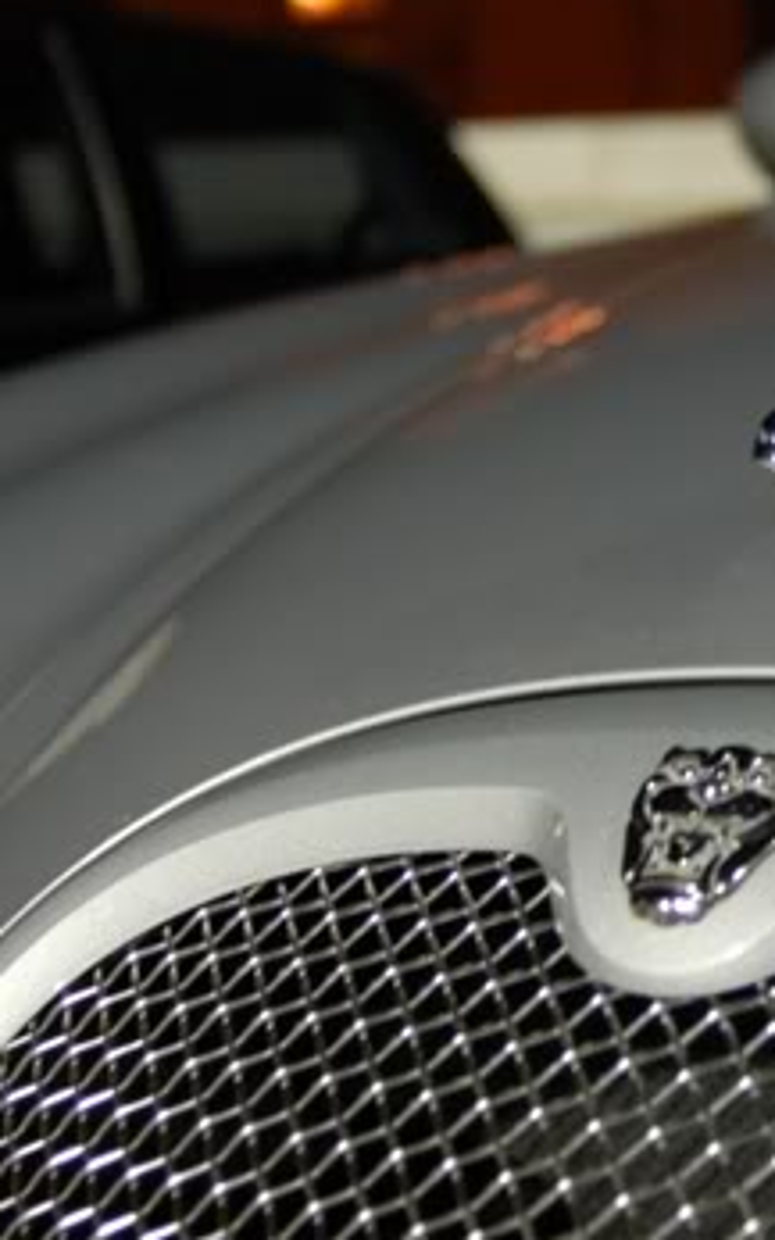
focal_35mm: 79
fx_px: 2669
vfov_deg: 26.1
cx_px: 914
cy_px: 486
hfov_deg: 15.9
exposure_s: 1/4
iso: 800
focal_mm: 28
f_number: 3.3
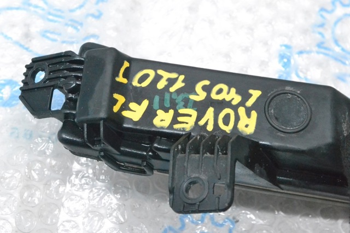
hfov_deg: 24.6
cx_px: 175
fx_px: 802
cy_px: 116
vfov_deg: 16.5
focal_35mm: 82
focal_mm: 55
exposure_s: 1/160
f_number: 9
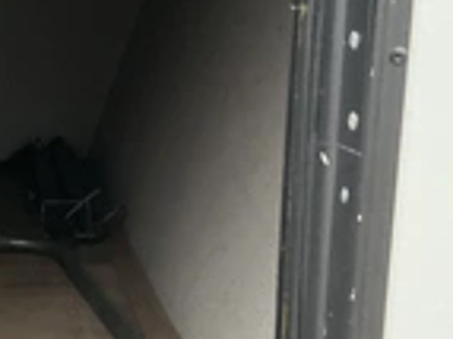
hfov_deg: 22.8
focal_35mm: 81
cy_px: 206
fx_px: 1059
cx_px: -35
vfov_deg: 18.2
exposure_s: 1/60
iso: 250
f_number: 1.8
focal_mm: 3
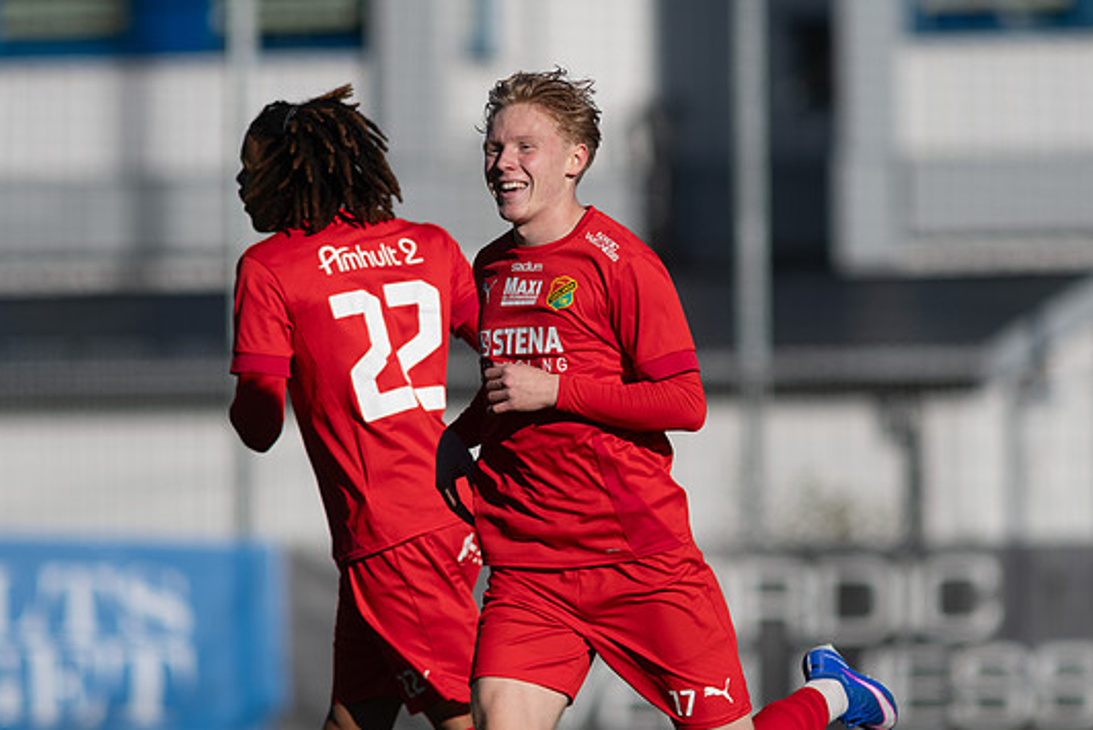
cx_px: 551
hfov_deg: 4.0
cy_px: 369
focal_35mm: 509
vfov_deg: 2.7
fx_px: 15457
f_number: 3.2
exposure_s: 1/2000
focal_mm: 300
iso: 100
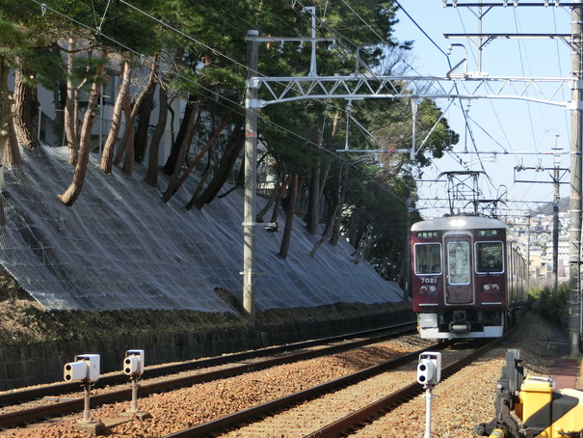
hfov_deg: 24.1
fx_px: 1364
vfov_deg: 18.2
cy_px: 231
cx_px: 295
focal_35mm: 81
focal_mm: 12.4
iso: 80
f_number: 5.2
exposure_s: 1/250
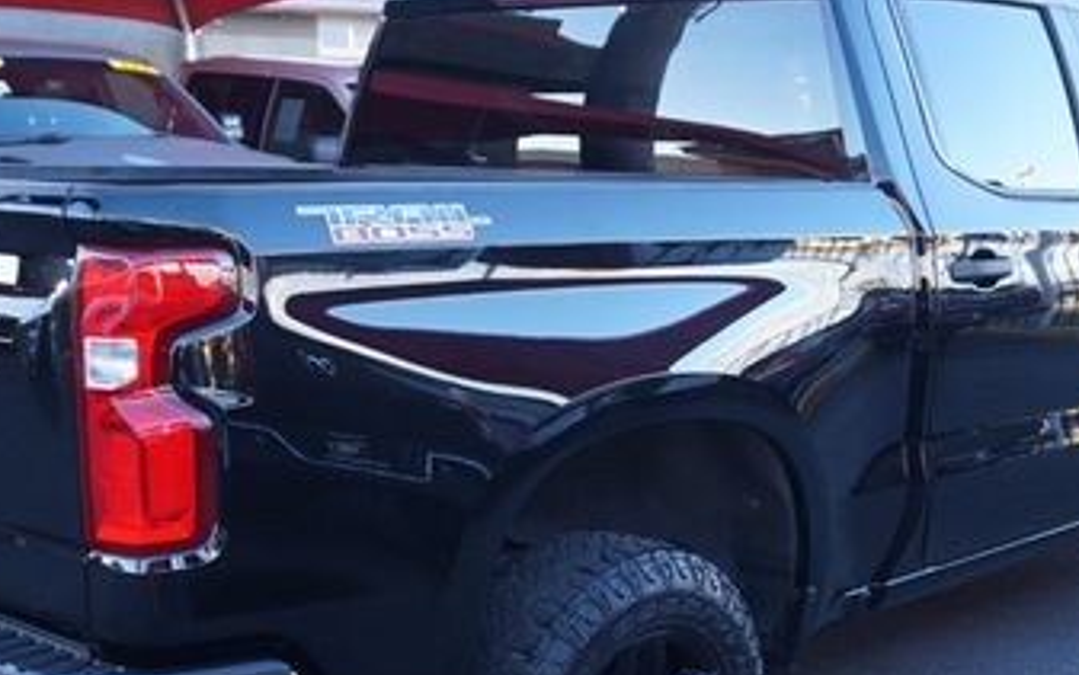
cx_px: 512
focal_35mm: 58
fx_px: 1706
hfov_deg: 35.1
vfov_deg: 22.3
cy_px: 473
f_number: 4
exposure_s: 1/60
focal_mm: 20
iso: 160
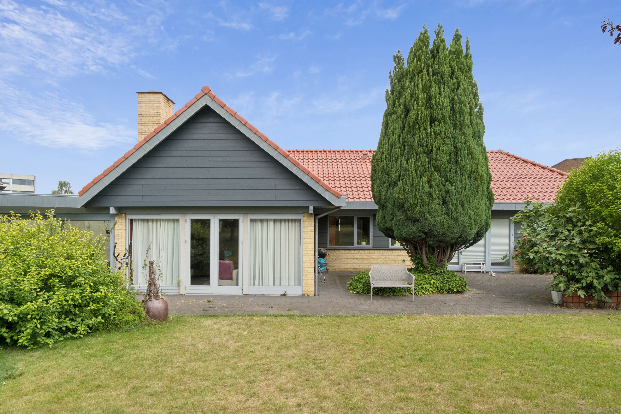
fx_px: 388
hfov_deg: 77.3
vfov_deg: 56.1
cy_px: 207
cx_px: 310
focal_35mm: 22
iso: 200
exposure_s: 1/160
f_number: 8
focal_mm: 15
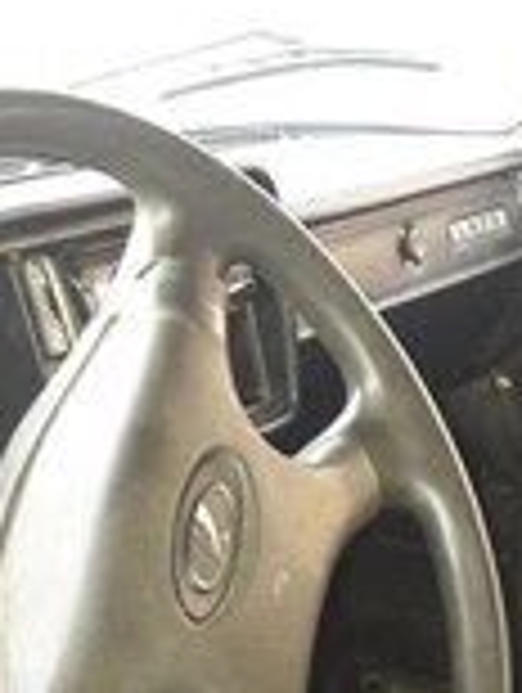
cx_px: 544
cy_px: 873
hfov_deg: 16.1
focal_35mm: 90
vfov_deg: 20.1
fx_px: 1805
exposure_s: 1/20
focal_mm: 3.7
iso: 160
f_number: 1.9
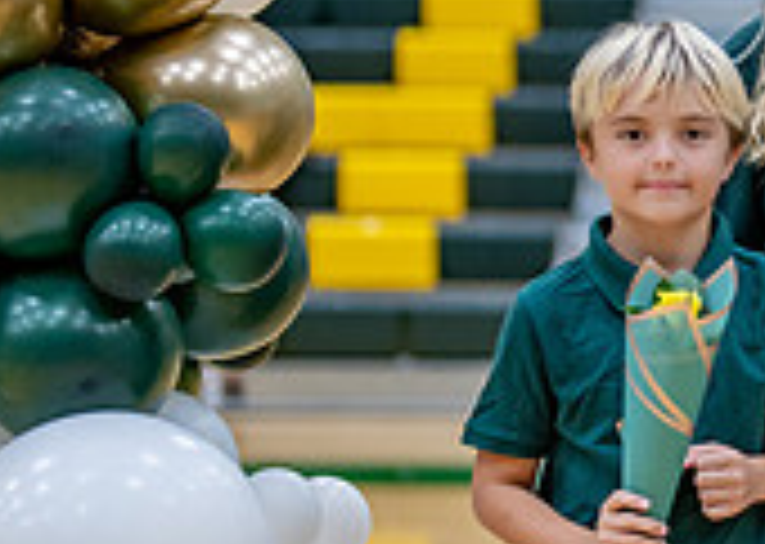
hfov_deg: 9.6
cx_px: 1201
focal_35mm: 202
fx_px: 4384
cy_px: 180
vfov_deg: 7.1
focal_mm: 50
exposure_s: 1/640
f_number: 1.2
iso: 500
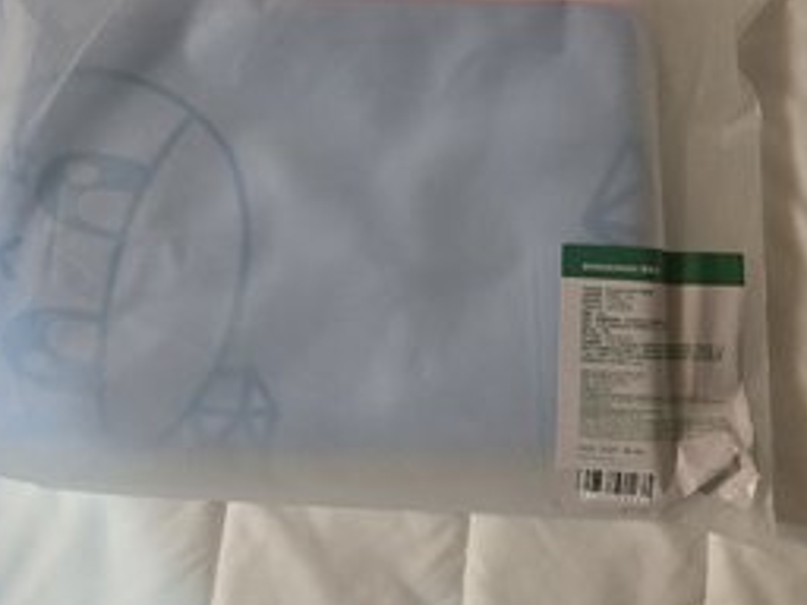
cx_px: 385
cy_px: 214
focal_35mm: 36
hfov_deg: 51.3
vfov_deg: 39.3
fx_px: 839
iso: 800
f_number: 1.8
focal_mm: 5.4
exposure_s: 1/120
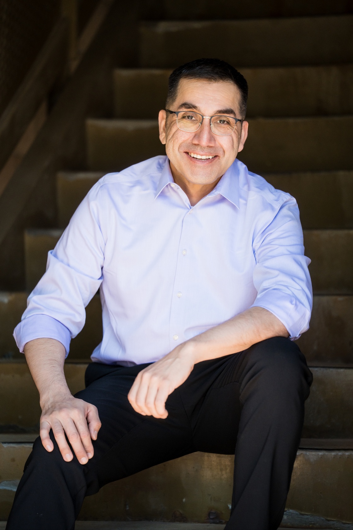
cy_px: 265
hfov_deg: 8.4
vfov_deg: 12.5
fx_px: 2413
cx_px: 176
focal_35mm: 164
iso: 800
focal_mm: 164
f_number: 2.8
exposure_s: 1/667
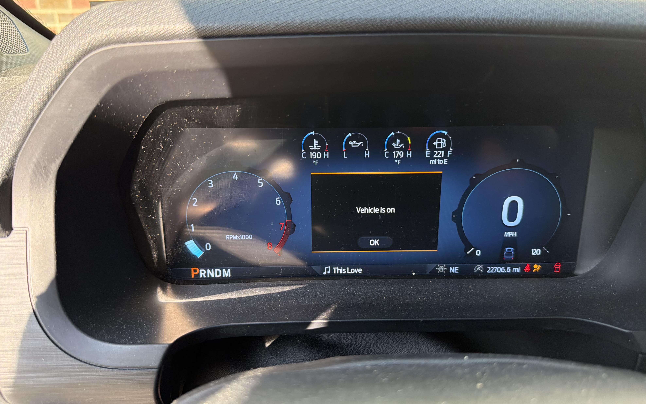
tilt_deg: -20.3
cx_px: 325
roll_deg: -0.4
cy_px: 193
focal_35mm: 26
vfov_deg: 47.6
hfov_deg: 70.4
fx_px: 458
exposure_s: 1/212
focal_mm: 6.76
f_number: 1.78
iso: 200
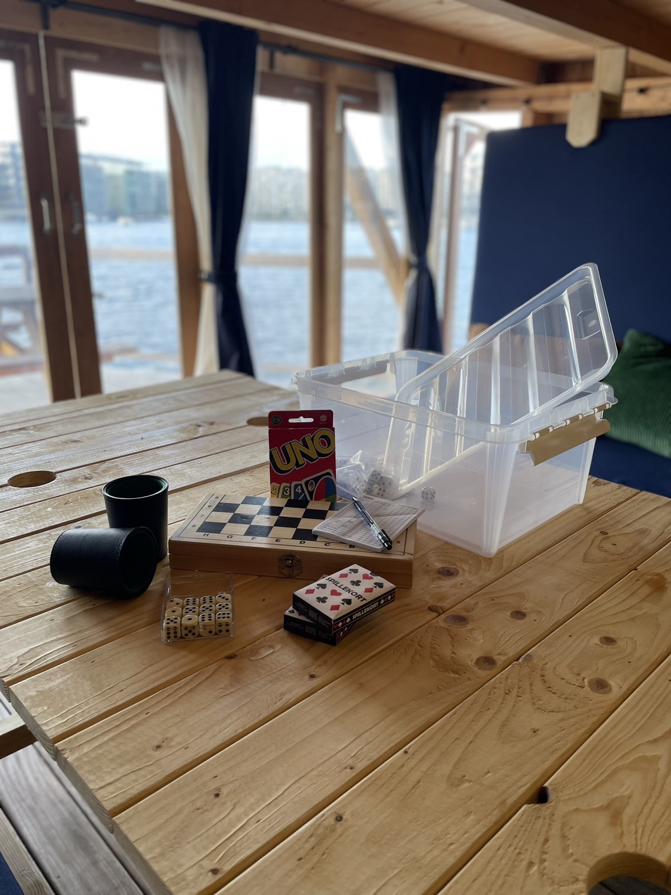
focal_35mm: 26
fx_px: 672
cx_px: 336
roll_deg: -0.5
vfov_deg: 67.3
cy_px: 448
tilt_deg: -19.0
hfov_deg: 53.1
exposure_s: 1/121
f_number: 1.6
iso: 32
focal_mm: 4.2
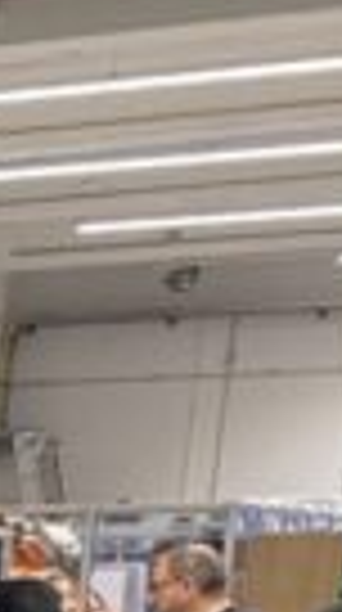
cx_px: -1251
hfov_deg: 5.8
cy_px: 1224
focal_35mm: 160
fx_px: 2592
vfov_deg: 12.0
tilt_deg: -13.4
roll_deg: -0.2
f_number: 1.8
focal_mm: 4.25
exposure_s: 1/50
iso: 160
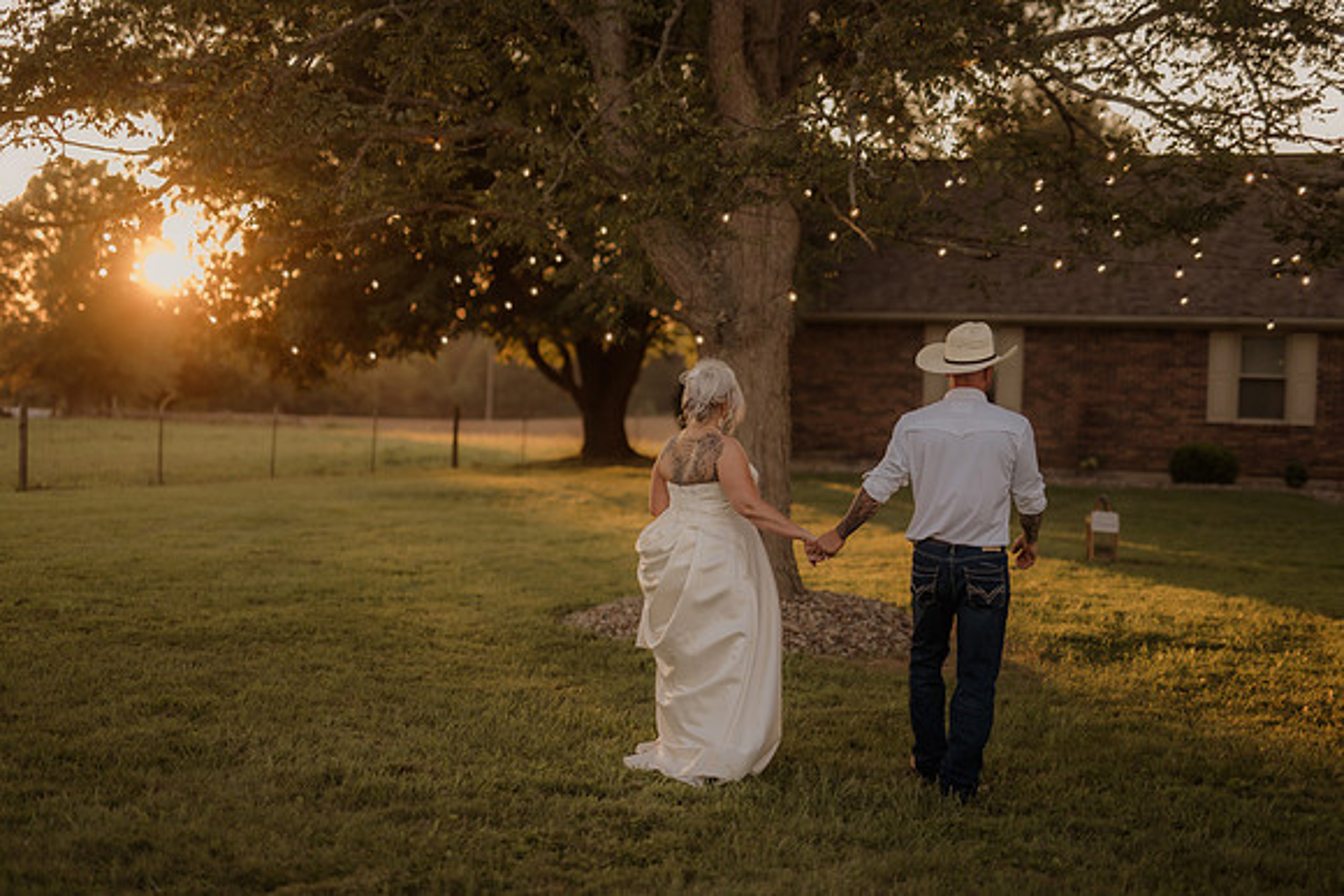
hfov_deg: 38.7
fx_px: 1913
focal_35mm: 51
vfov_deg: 26.4
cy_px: 448
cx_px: 672
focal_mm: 50
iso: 200
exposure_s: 1/400
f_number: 2.8
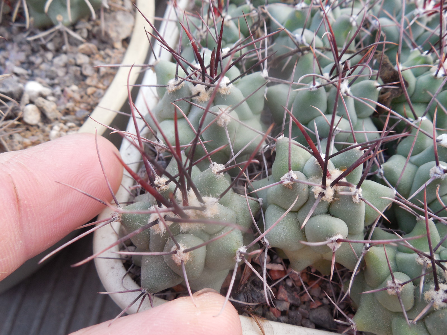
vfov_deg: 45.4
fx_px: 400
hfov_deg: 58.4
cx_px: 224
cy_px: 168
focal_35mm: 31
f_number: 3.6
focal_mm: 5.6
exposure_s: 1/40
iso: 125
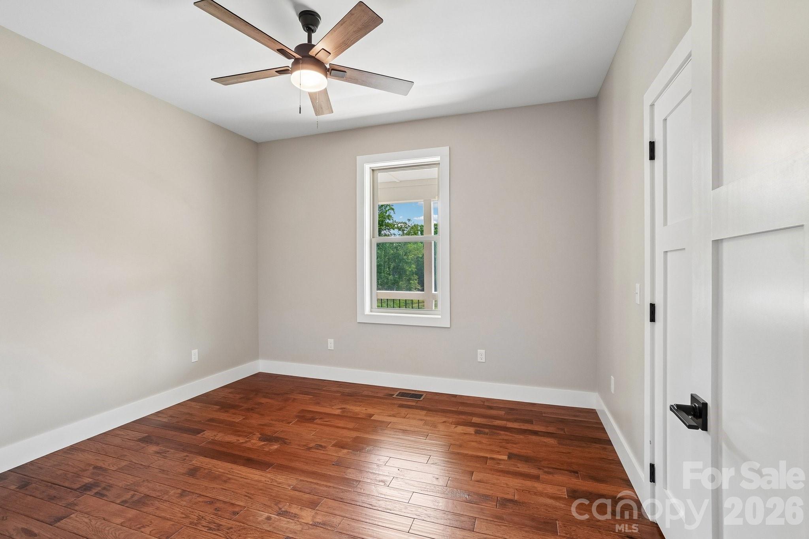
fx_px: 337
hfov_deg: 100.4
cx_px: 404
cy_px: 270
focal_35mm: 15
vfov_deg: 77.3
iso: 400
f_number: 8
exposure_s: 1/25
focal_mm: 10
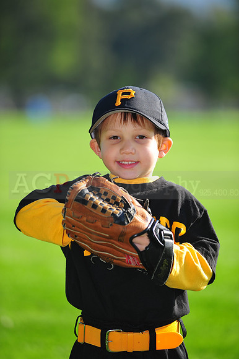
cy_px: 180
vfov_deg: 10.3
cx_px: 120
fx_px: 1994
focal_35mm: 200
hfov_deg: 6.9
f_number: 4
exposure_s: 1/800
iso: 200
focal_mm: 200
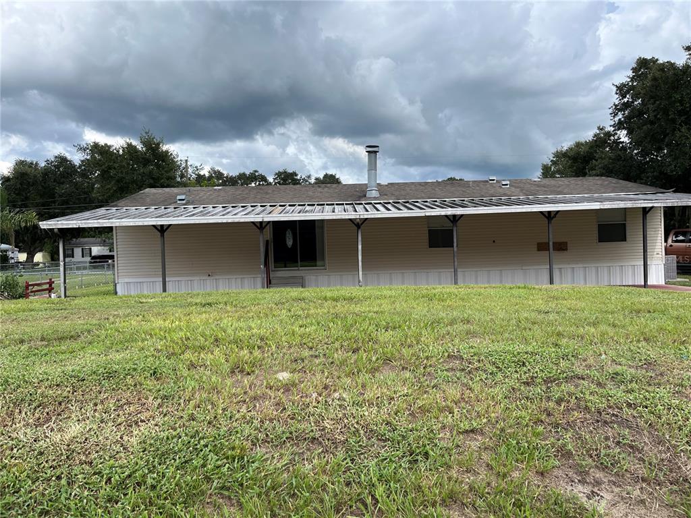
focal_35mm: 26
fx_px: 519
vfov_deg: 53.1
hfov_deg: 67.3
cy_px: 259
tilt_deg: -1.3
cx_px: 346
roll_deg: +1.6
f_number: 1.6
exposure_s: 1/1600
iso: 50
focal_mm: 5.1
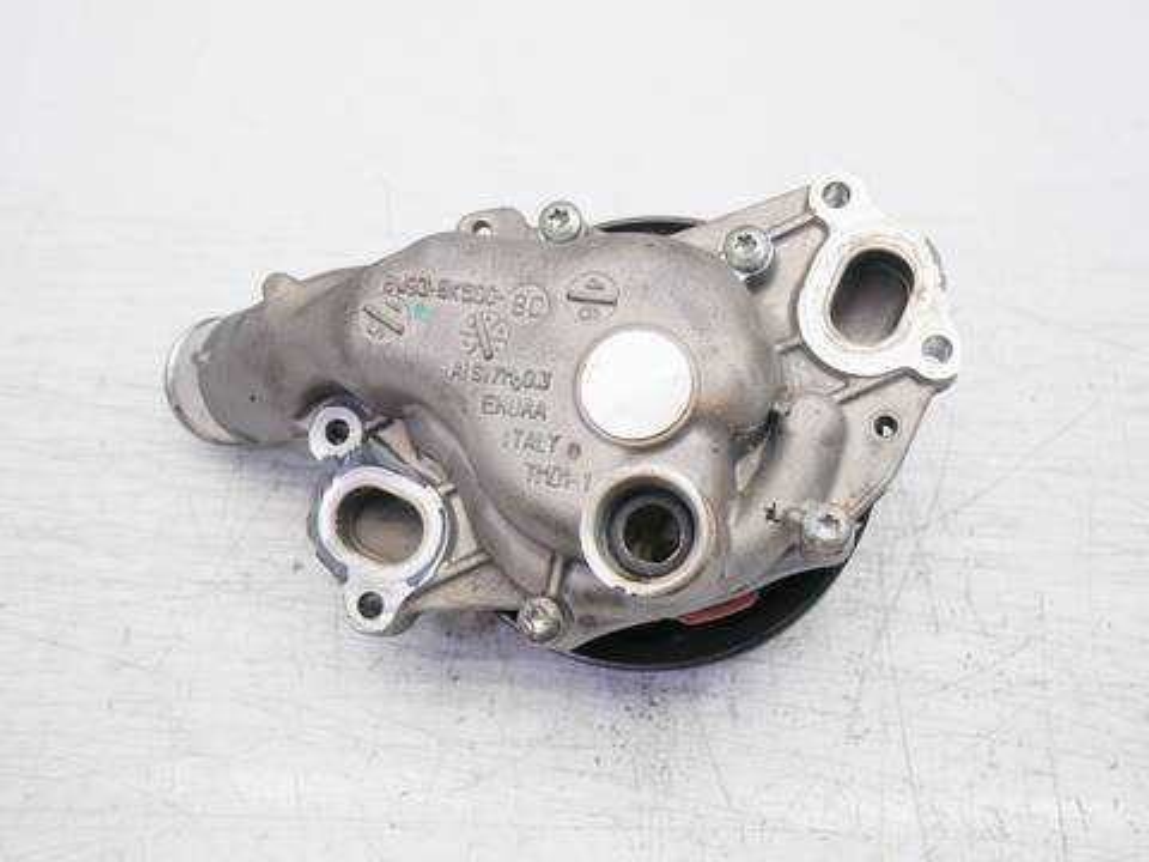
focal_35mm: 32
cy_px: 431
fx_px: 1062
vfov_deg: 44.2
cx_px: 574
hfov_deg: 56.8
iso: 200
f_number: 4
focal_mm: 16
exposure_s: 1/80
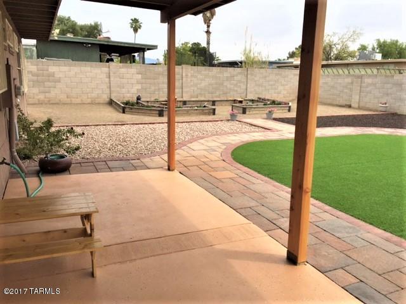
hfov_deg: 61.7
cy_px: 152
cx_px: 203
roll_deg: -1.6
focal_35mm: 29
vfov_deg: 48.2
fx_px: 340
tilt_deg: -12.4
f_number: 2.2
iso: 32
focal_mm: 4.15
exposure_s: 1/2198
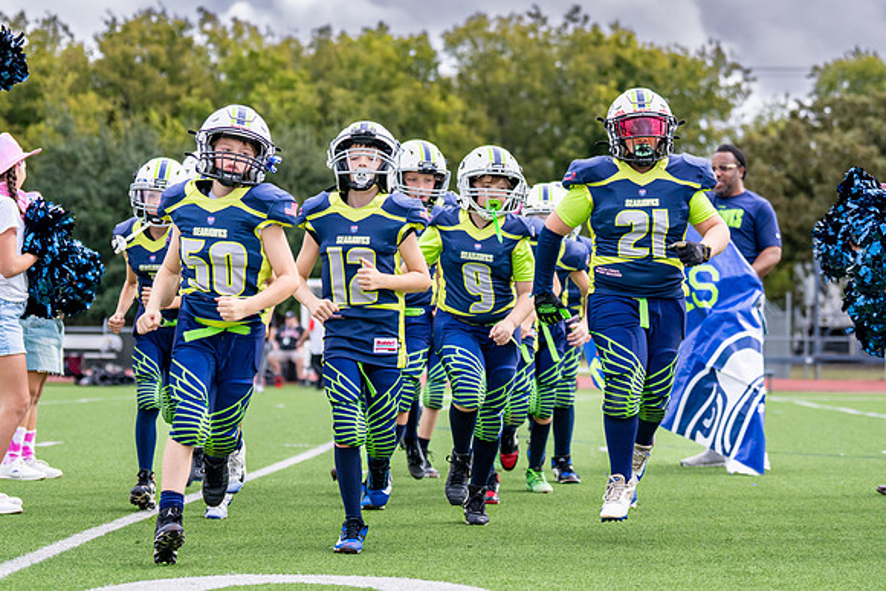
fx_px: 2720
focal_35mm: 110
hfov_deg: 18.5
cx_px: 420
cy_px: 253
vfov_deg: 12.4
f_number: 2.8
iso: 320
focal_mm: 70
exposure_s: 1/2500
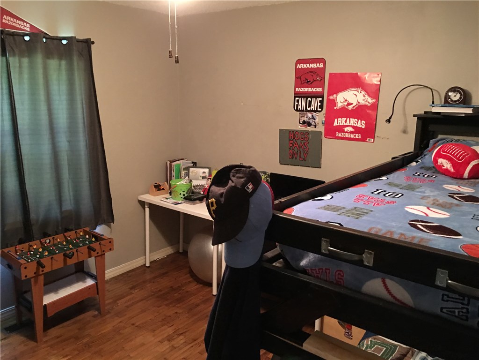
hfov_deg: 61.7
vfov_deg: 48.2
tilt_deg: -10.6
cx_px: 240
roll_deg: -0.9
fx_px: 401
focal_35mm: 29
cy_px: 180
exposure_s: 1/4
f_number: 2.2
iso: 125
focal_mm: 4.15
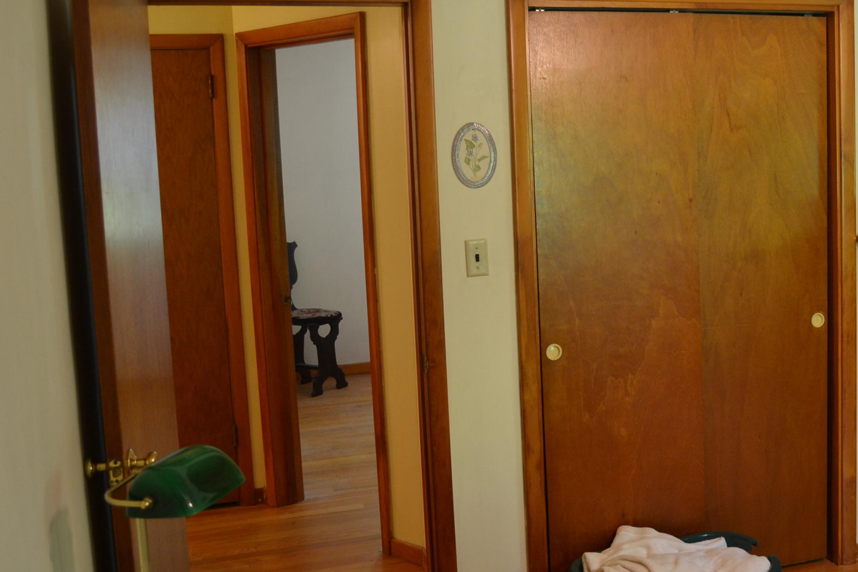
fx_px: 1025
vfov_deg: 31.1
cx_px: 637
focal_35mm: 43
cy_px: 239
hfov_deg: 44.0
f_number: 3.5
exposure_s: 1/15
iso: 500
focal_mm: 18
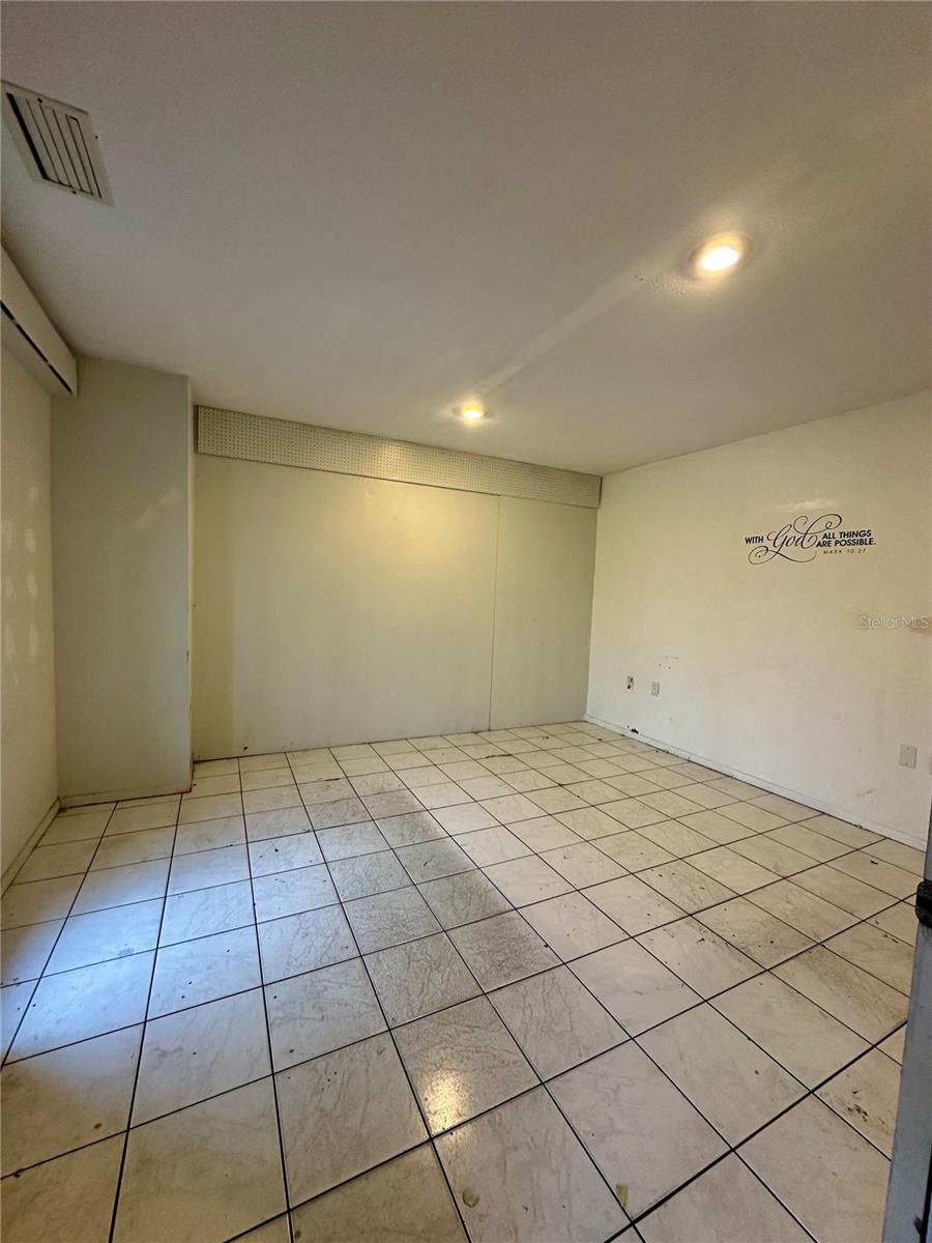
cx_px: 466
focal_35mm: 14
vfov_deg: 102.1
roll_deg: -2.6
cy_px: 622
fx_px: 503
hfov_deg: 85.7
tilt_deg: -3.3
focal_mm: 2.22
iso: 200
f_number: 2.2
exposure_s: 1/60
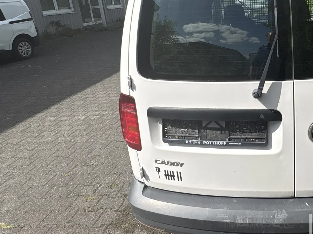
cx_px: 254
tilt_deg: -15.3
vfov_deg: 45.5
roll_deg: +4.6
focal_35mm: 30
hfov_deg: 55.4
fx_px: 271
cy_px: 65
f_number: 2.2
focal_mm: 2.22
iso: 50
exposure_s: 1/2342
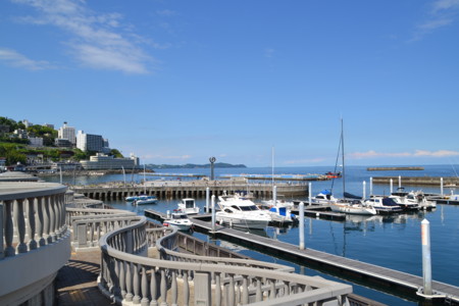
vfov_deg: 40.0
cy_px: 153
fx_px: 421
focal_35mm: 33
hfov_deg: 57.2
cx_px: 230
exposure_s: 1/320
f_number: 9
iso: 100
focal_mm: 22
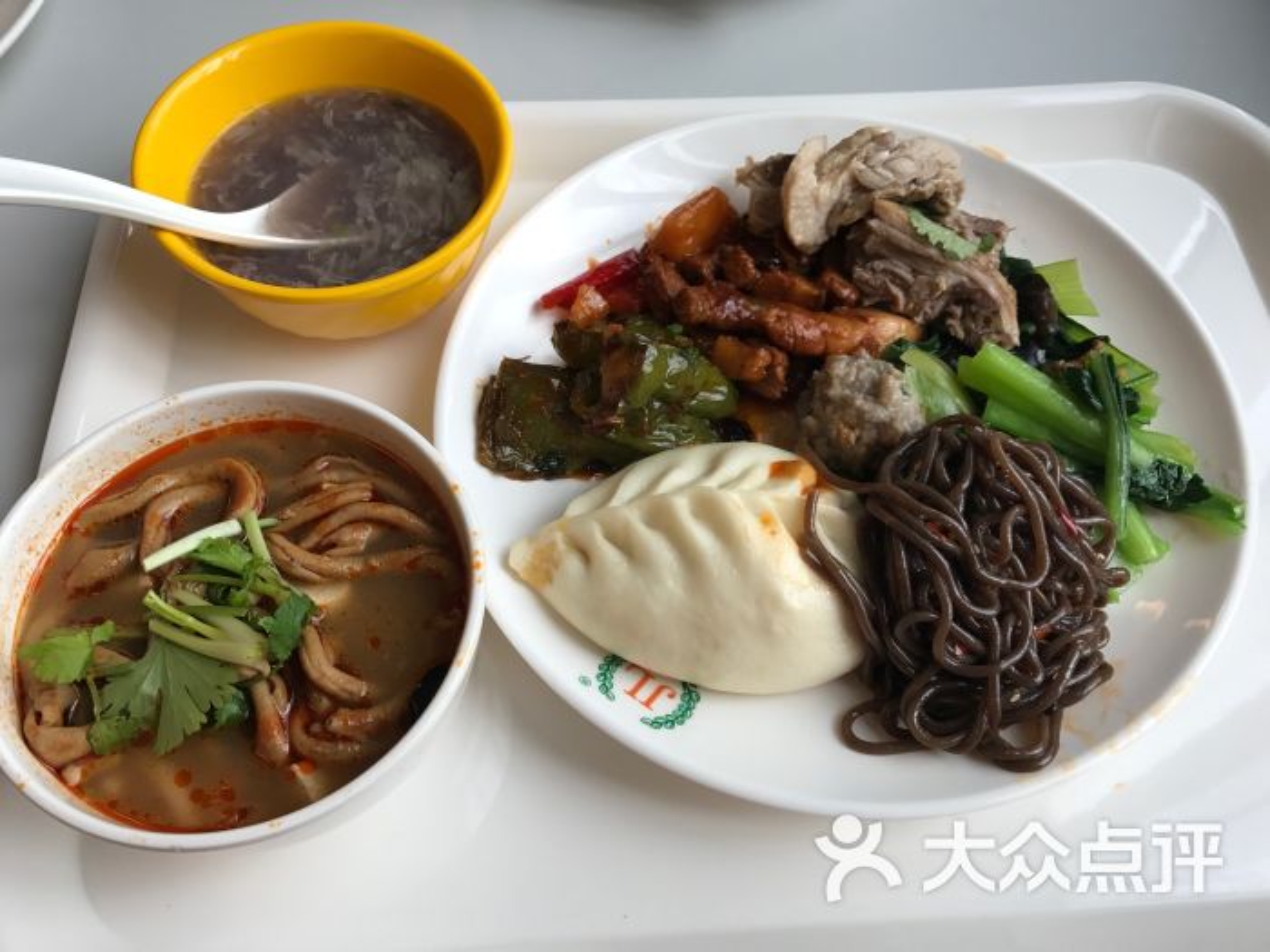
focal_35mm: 28
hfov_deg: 63.4
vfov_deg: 49.7
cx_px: 635
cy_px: 476
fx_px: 1027
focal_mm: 3.99
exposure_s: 1/100
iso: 25
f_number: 1.8
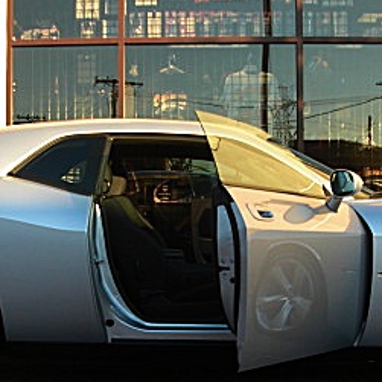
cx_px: 170
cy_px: 257
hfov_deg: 21.4
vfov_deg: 21.3
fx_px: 1011
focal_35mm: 81
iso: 50
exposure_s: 1/160
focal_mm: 6.3
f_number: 2.8
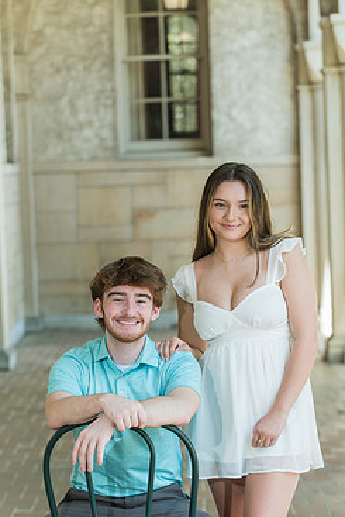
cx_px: 184
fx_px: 1795
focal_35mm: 125
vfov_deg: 16.4
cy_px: 292
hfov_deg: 11.0
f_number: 4
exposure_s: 1/200
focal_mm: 102
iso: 320
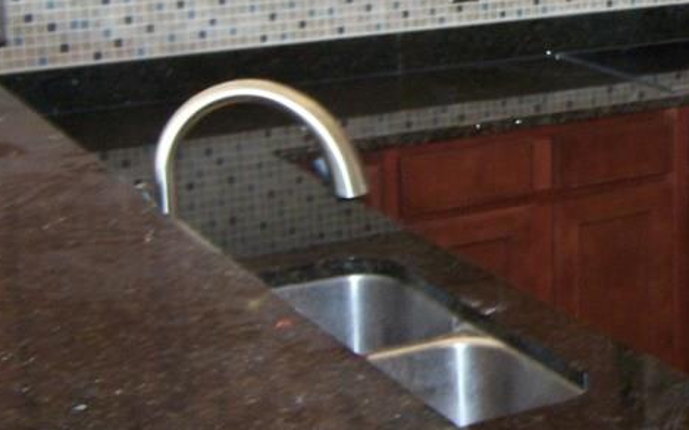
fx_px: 1652
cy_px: 43
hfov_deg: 22.5
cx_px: 707
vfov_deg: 14.7
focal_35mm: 88
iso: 140
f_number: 2.8
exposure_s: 1/30
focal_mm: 6.3
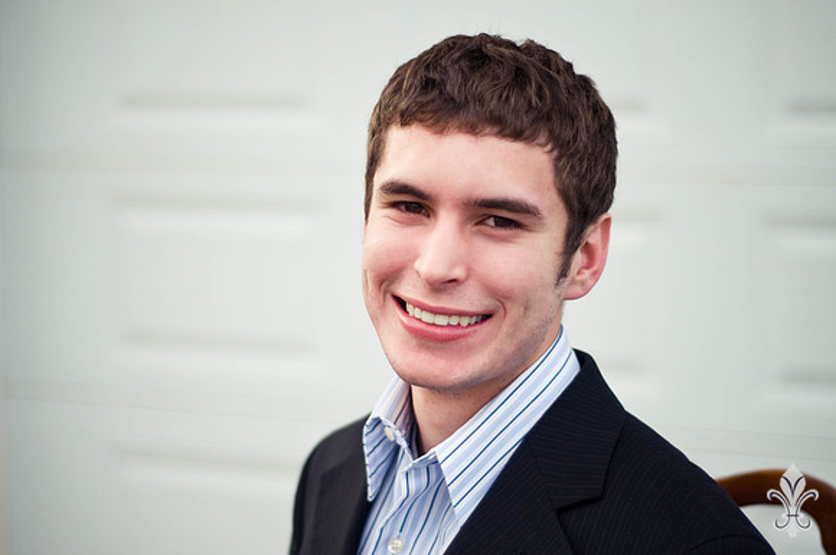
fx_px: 1739
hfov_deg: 27.0
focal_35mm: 75
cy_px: 278
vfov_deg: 18.1
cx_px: 418
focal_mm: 50
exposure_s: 1/1000
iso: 200
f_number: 1.8
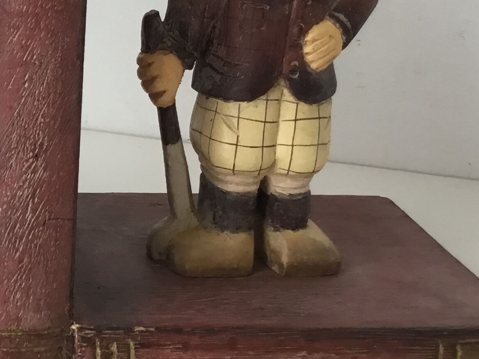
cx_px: -77
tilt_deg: -13.0
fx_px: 1204
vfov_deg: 16.8
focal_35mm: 87
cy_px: 71
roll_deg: +0.5
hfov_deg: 21.1
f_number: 2.4
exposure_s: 1/33
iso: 32
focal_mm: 3.3
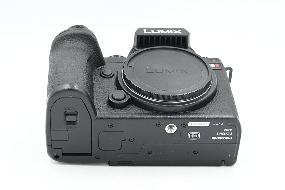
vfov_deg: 18.2
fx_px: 594
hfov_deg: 27.0
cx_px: 142
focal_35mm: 75
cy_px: 95
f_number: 14
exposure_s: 1/13
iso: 200
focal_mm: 75
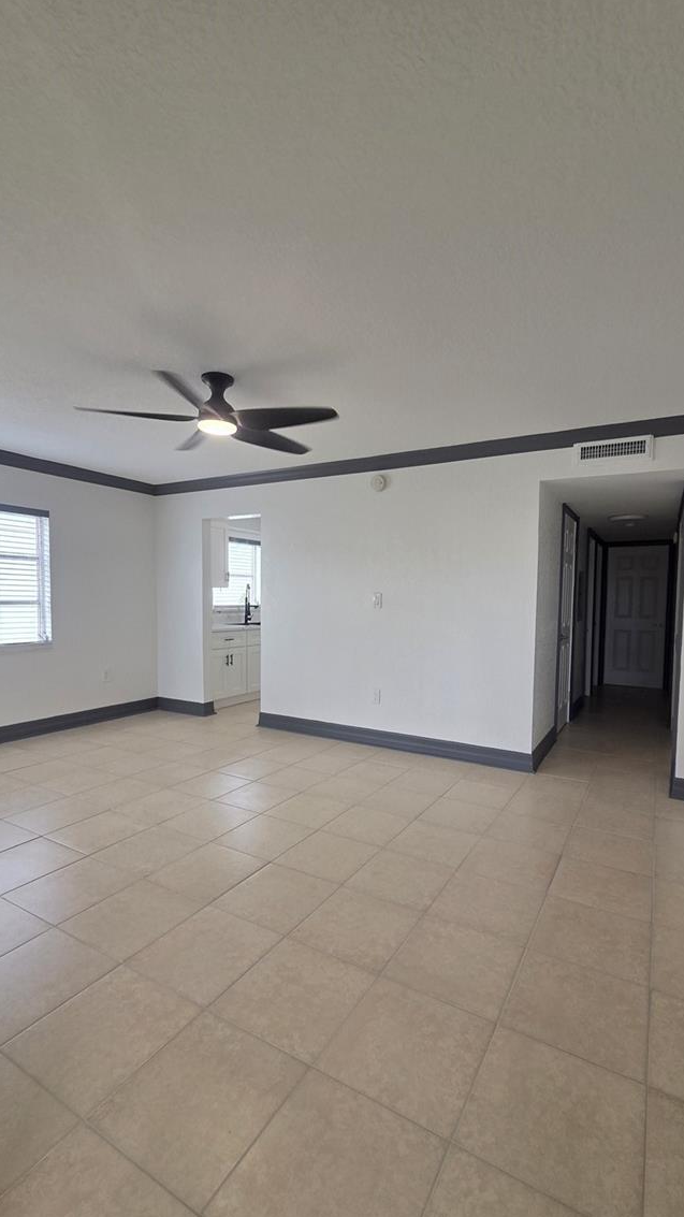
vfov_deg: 103.0
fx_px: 484
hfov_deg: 70.5
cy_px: 629
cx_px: 359
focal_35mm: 15
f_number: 2.2
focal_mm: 2.2
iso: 64
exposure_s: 1/120
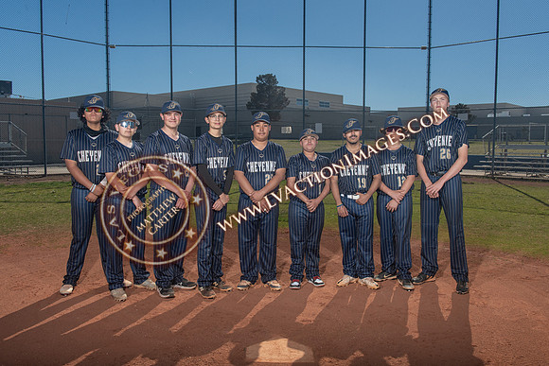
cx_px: 273
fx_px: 481
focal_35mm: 32
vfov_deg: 41.7
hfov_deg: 59.4
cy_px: 180
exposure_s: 1/250
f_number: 10
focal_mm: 31
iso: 320
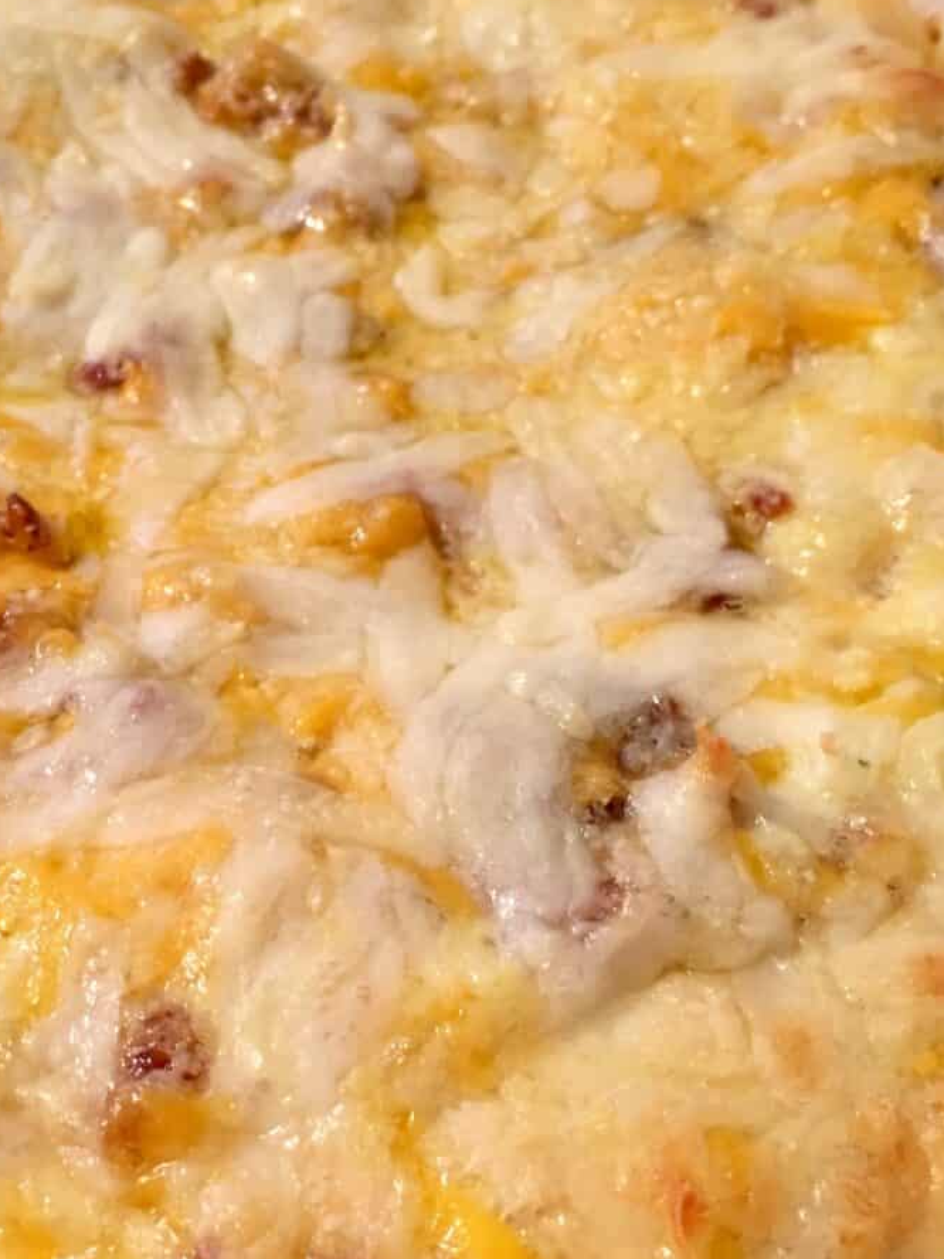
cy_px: 700
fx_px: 1782
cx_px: 304
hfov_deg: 29.4
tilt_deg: -48.3
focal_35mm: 49
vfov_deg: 38.9
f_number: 2.2
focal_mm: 4.15
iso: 100
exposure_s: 1/30
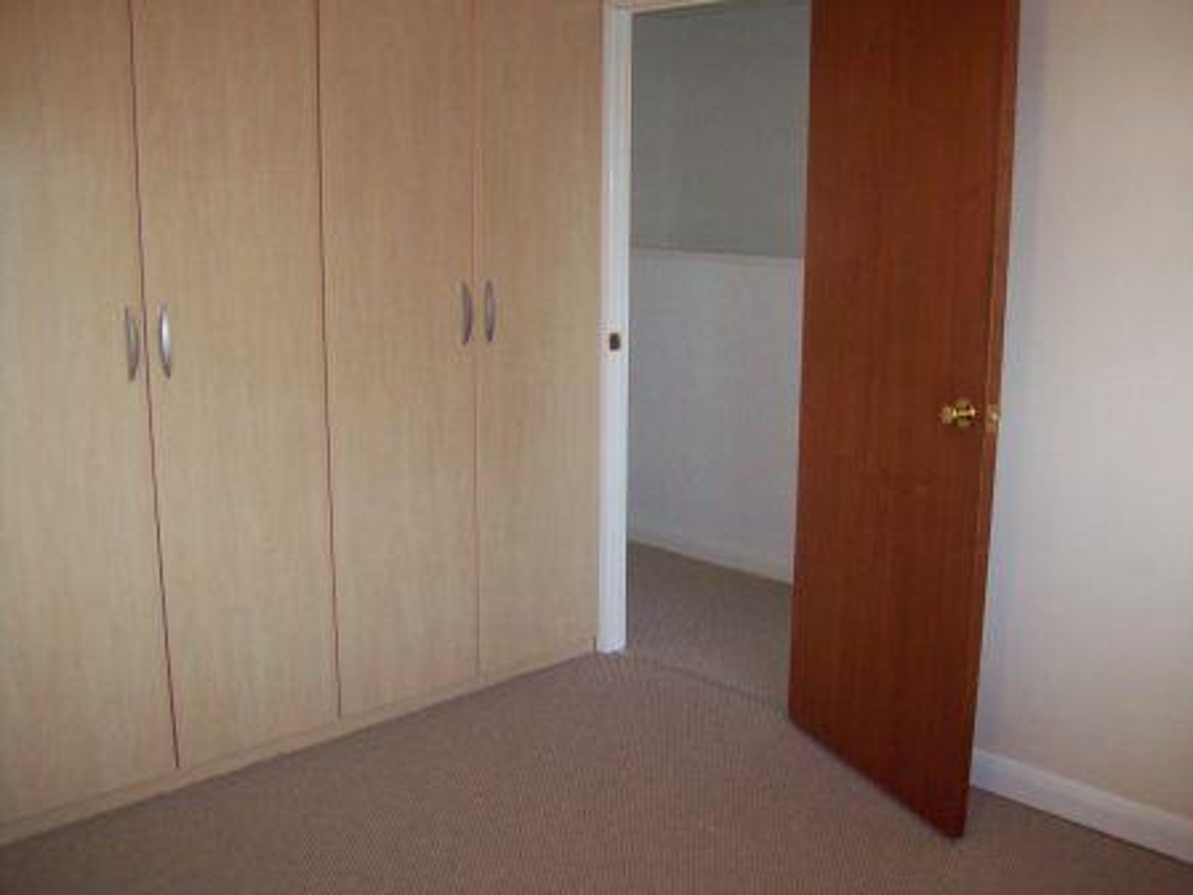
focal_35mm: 36
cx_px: 596
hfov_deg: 51.4
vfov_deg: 39.7
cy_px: 448
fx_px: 1241
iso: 200
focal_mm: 6
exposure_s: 1/64
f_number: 2.7
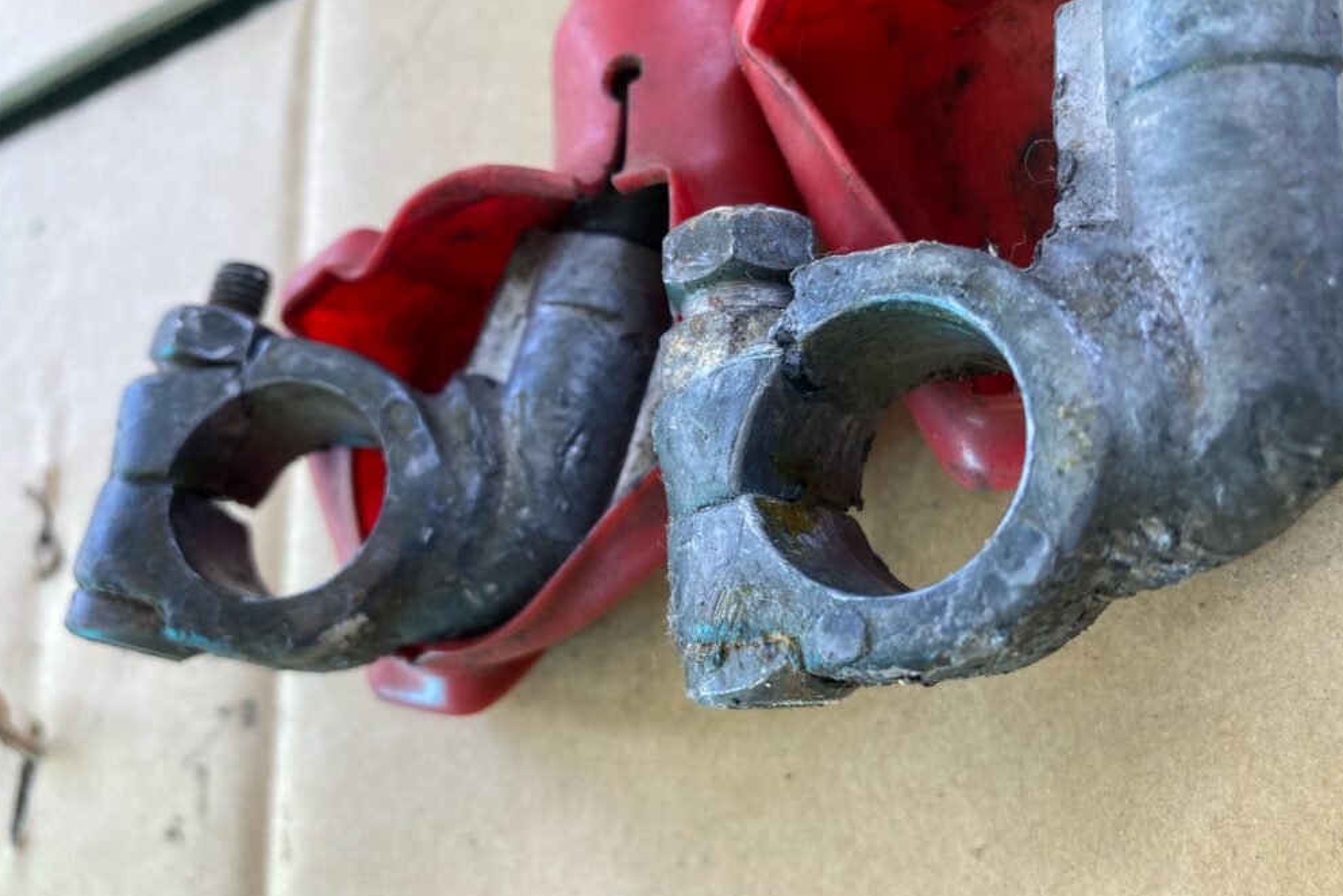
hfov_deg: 61.9
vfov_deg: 43.6
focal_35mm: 30
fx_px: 1119
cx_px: 672
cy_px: 451
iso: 80
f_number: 1.8
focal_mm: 3.99
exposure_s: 1/121
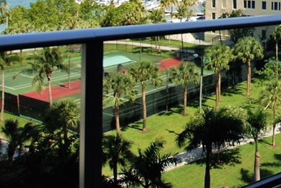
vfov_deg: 23.5
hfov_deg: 33.1
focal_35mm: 52
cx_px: 314
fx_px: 406
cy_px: -44
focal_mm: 10
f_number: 3.5
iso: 100
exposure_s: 1/640
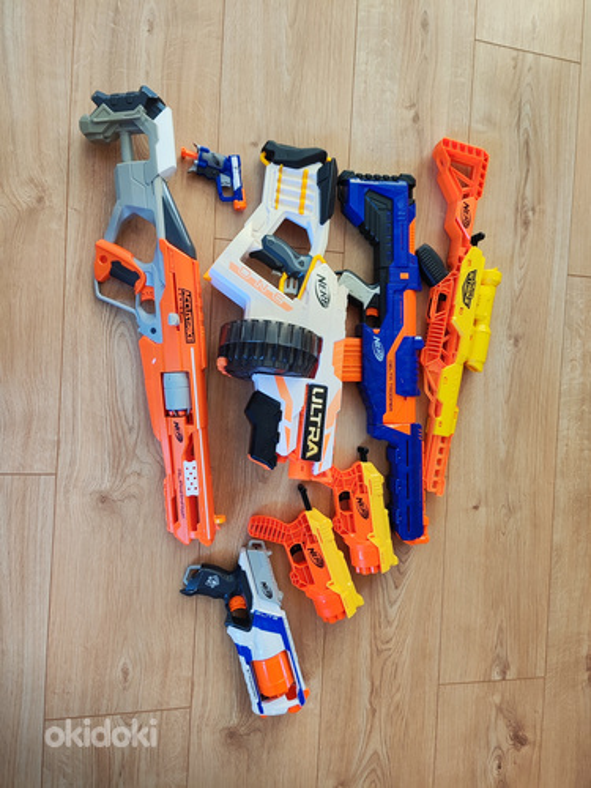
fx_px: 524
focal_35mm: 23
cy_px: 394
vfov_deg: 73.9
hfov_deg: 58.9
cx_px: 296
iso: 96
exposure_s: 1/100
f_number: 1.8
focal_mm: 5.4
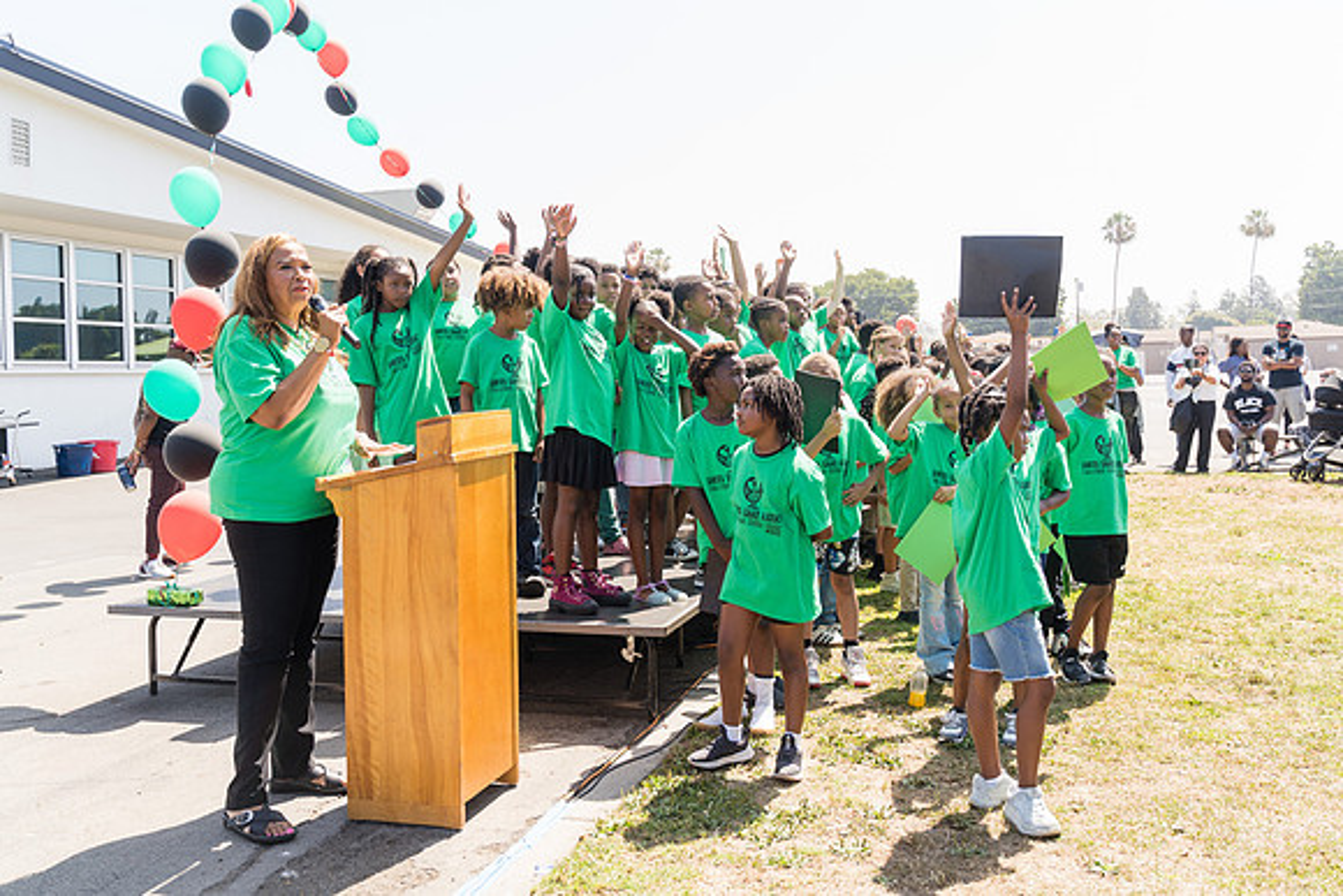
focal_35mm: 34
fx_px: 1284
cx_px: 668
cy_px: 390
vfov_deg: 38.4
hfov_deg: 55.2
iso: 100
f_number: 4
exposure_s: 1/320
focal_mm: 28
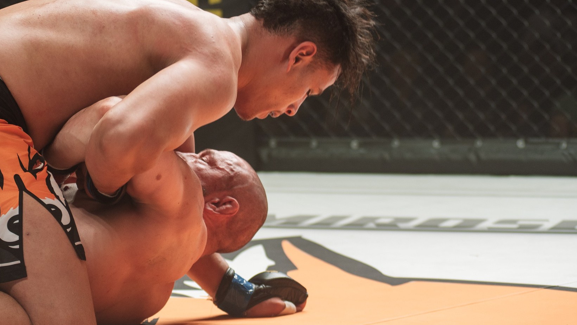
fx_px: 2005
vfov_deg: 9.3
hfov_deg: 16.3
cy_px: 114
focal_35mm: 131
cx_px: 152
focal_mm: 80
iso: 250
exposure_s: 1/320
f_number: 4
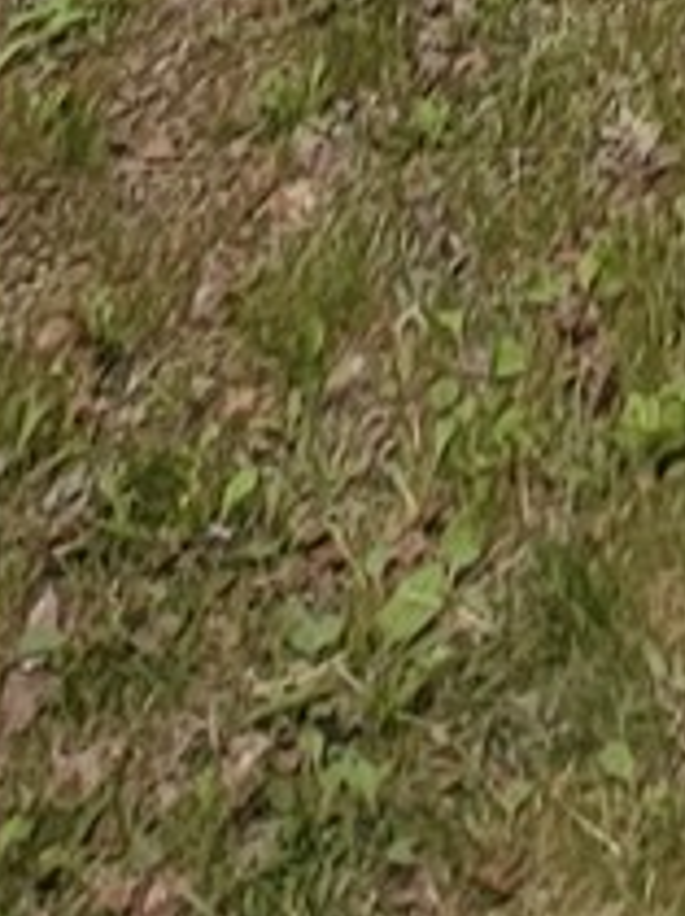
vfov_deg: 9.3
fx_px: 3358
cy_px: -2321
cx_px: 1401
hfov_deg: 10.6
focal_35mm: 127
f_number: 2.2
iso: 50
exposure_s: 1/1033
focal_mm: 2.2
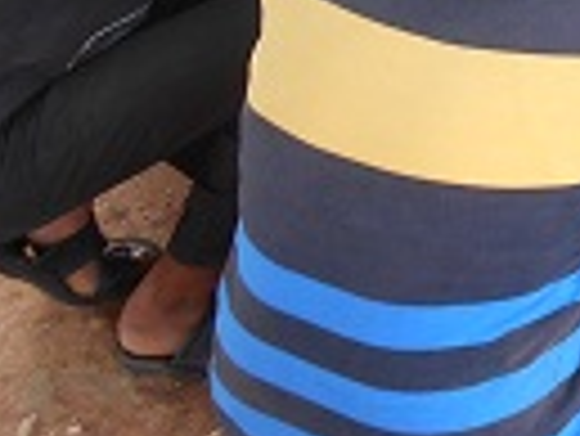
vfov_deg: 13.6
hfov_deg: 17.0
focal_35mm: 101
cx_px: 940
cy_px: -258
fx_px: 1694
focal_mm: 4.6
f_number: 3.2
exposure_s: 1/60
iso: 80
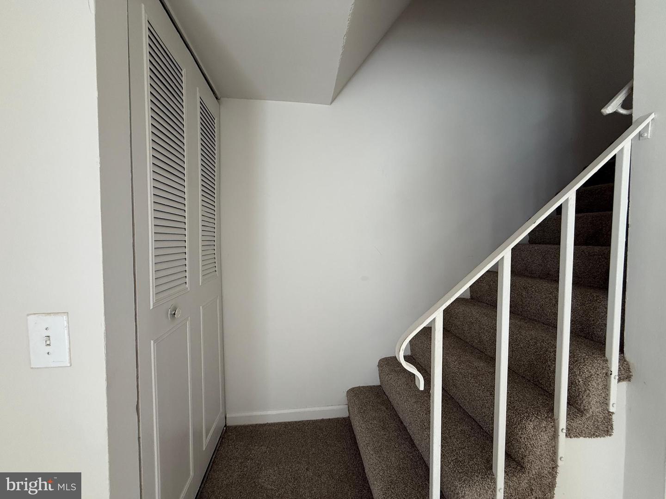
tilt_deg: -2.5
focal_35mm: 14
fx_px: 269
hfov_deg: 102.1
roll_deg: +0.8
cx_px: 333
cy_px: 250
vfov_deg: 85.7
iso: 200
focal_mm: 2.22
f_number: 2.2
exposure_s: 1/120
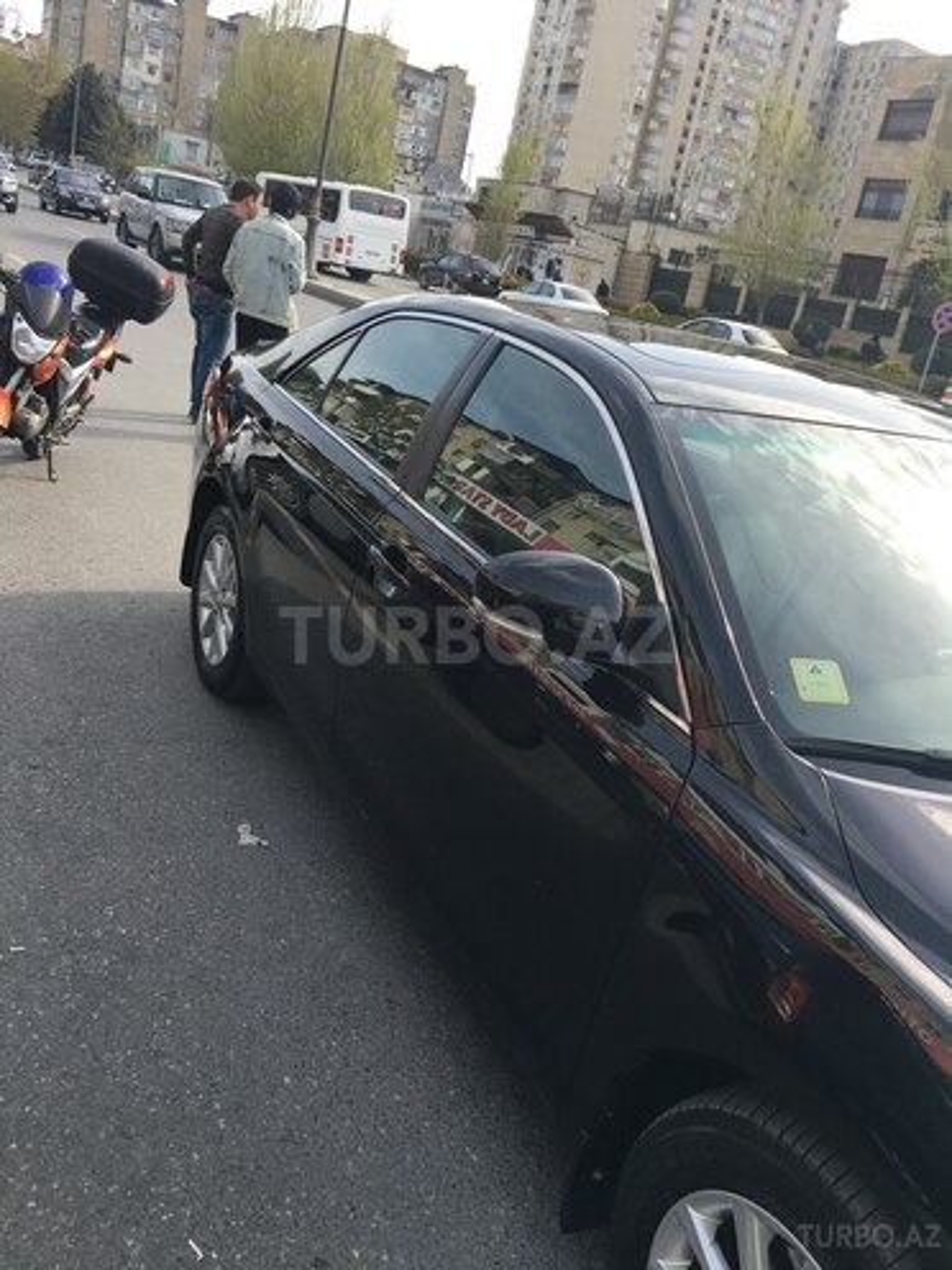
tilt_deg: -16.4
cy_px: 635
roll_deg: -13.1
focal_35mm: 29
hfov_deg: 48.2
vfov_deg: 61.7
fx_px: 1063
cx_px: 476
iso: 25
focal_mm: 4.15
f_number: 2.2
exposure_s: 1/509
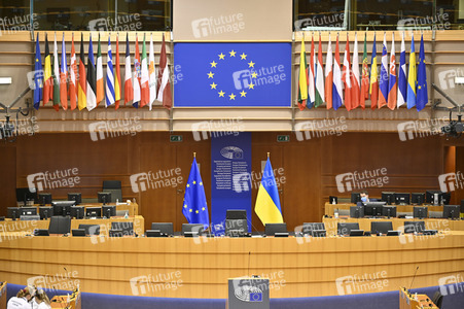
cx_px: 232
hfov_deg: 15.2
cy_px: 154
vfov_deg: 10.1
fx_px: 1739
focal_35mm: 135
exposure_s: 1/160
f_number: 2.8
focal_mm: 135
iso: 800
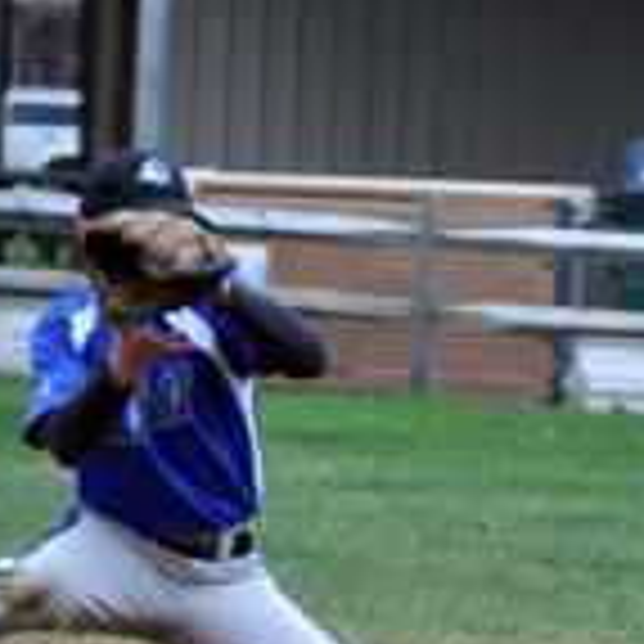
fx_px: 12401
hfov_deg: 3.0
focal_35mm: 589
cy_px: 509
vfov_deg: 3.0
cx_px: 590
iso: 1250
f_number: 5.3
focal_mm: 165
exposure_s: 1/640
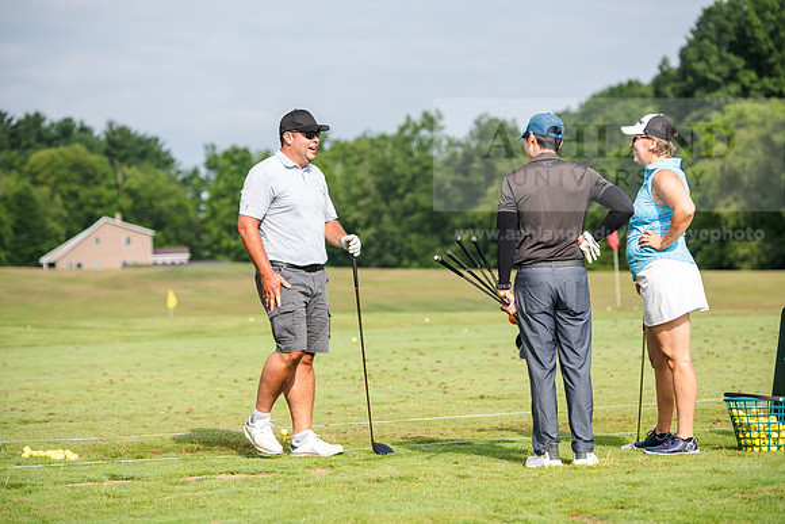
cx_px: 392
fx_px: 2530
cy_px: 262
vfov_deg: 11.8
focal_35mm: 116
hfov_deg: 17.6
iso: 100
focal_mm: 116
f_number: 3.5
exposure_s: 1/800
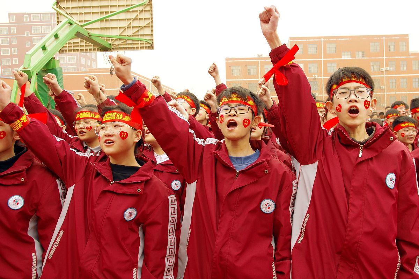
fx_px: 326
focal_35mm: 28
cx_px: 210
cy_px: 140
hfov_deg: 65.5
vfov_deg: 46.4
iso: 400
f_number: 5.6
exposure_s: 1/100
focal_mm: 19
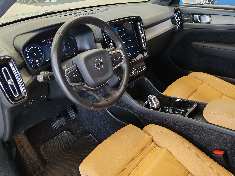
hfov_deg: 56.8
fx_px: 217
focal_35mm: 32
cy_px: 88
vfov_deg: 44.2
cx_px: 118
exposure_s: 1/100
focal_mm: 6.12
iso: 1378
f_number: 1.9
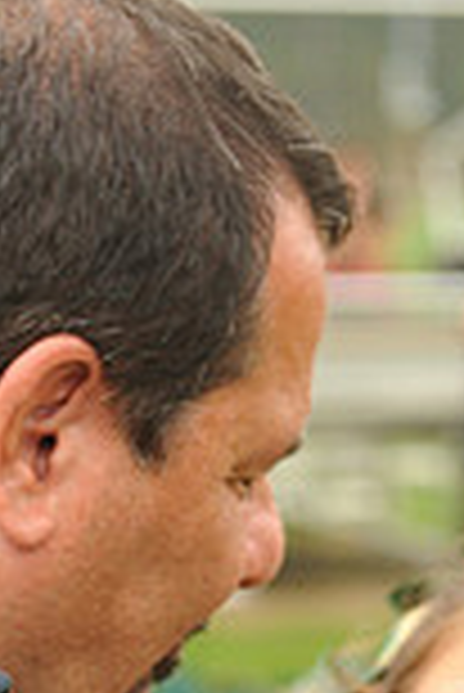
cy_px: 1179
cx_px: 351
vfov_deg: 8.5
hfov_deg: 5.9
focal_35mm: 233
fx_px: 4494
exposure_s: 1/1000
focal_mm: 62
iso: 800
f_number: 4
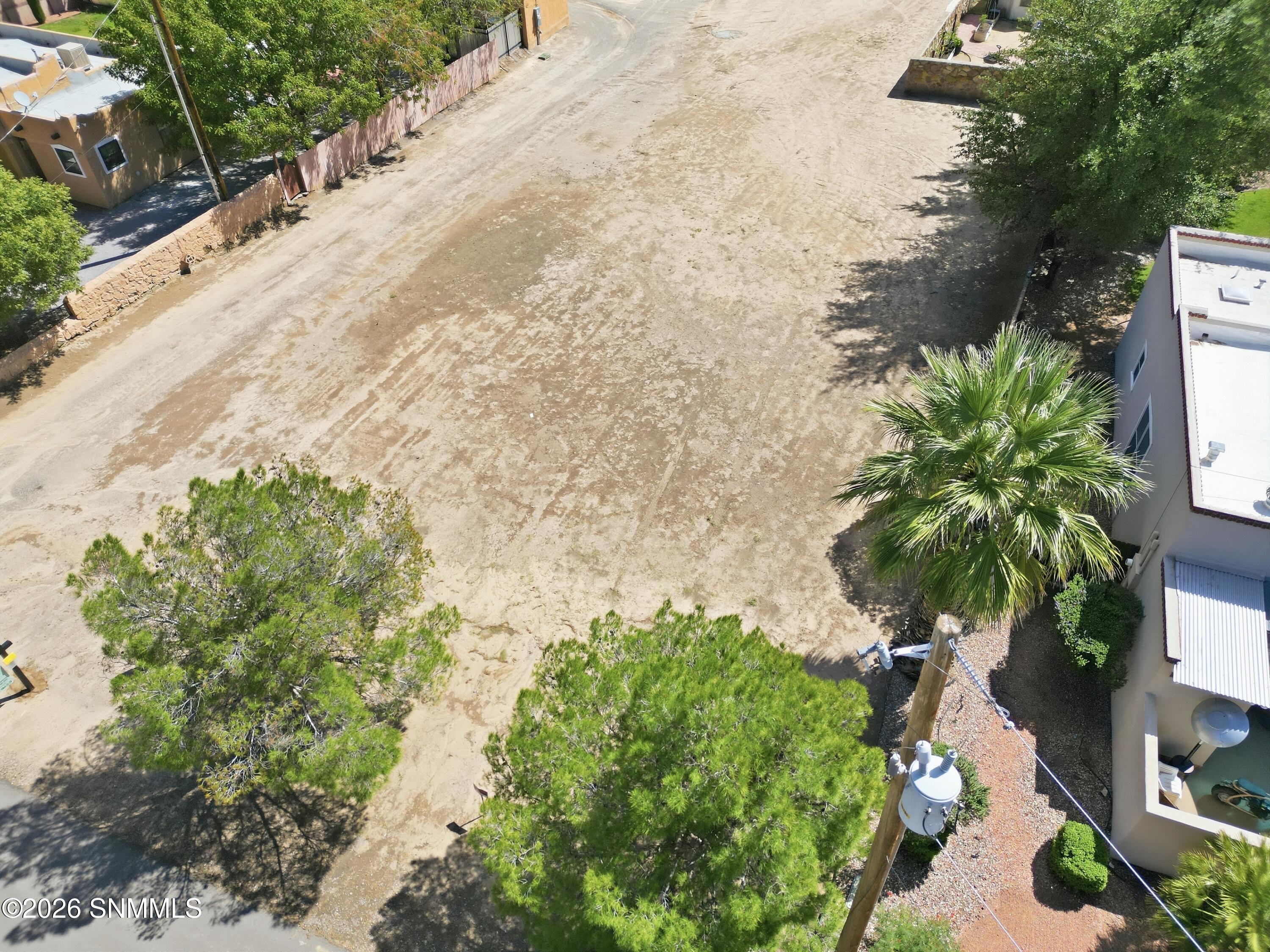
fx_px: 881
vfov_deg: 56.8
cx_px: 635
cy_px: 476
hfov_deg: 71.6
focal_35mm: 24
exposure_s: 1/3000
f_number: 1.7
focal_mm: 6.7
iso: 130
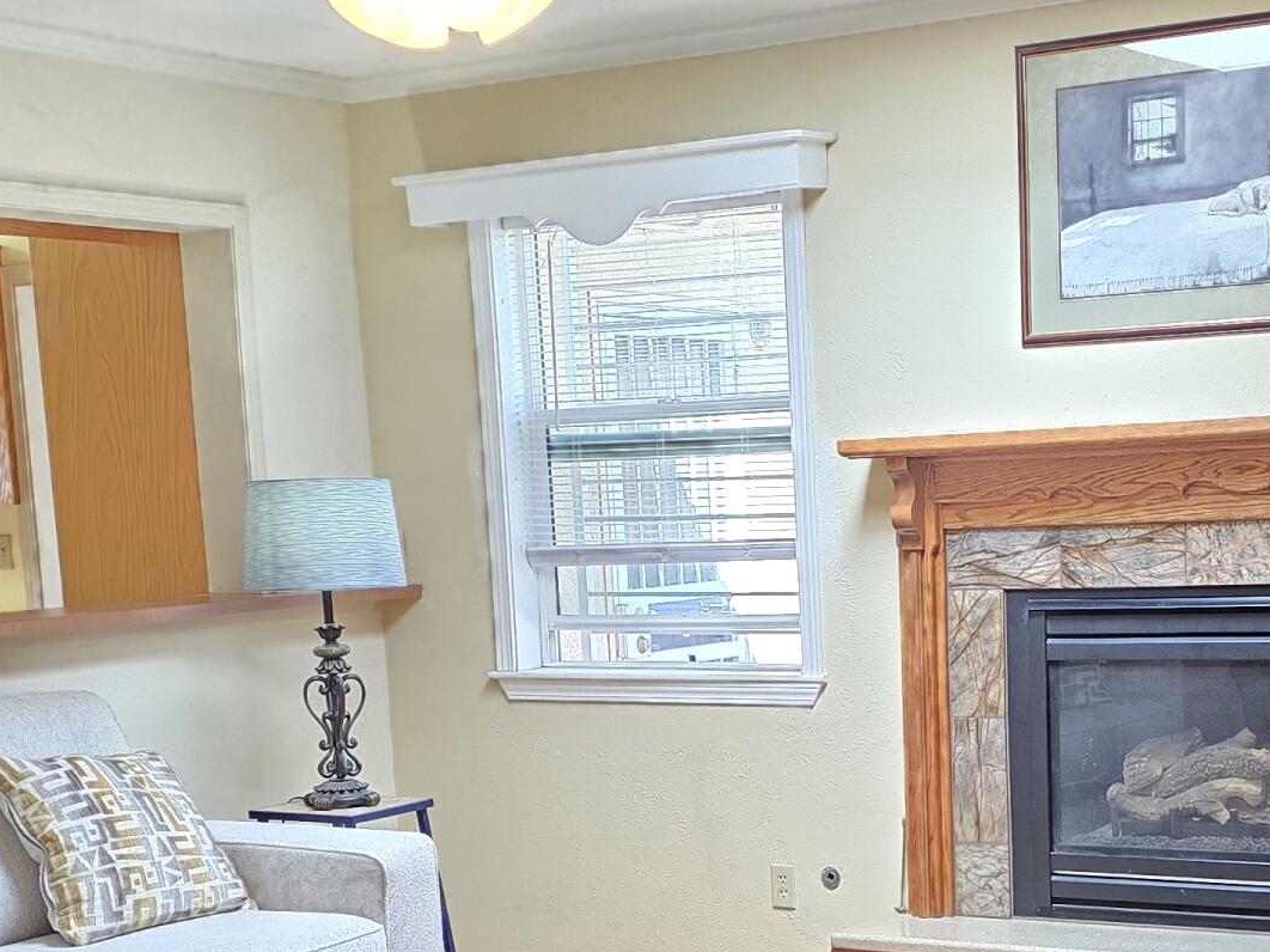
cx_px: 820
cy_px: 893
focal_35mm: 65
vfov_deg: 21.9
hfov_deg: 29.7
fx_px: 2384
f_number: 1.7
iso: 320
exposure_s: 1/120
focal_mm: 6.3
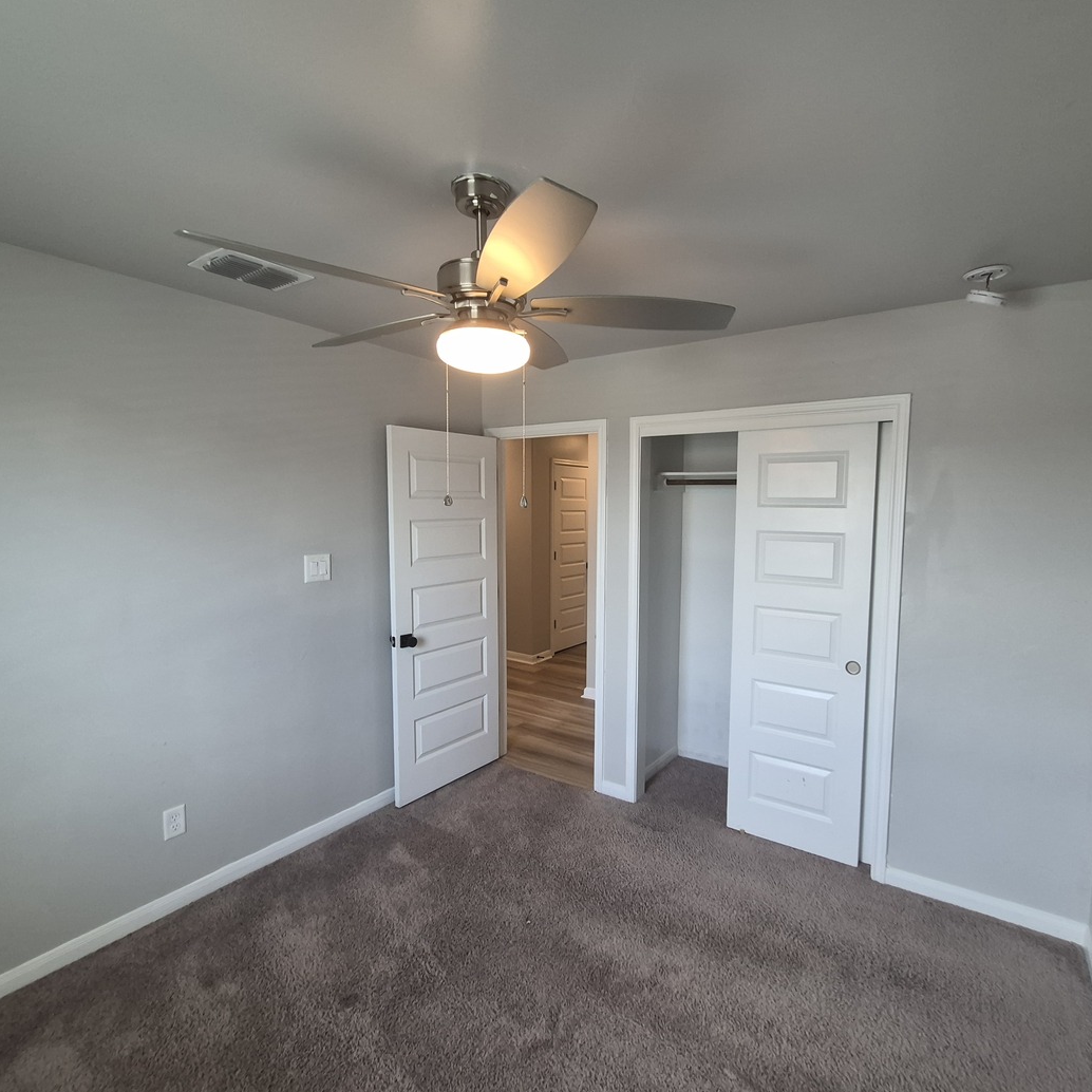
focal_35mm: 16
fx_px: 571
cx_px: 604
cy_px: 546
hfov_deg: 87.1
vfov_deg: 87.4
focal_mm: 1.74
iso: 125
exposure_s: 1/60
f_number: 2.2
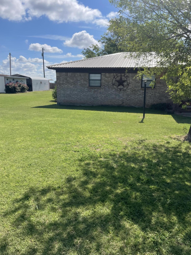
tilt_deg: -14.9
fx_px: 191
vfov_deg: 67.3
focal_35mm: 26
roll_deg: -4.0
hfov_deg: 53.1
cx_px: 96
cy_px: 128
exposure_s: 1/7299
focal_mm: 4.2
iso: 32
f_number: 1.6
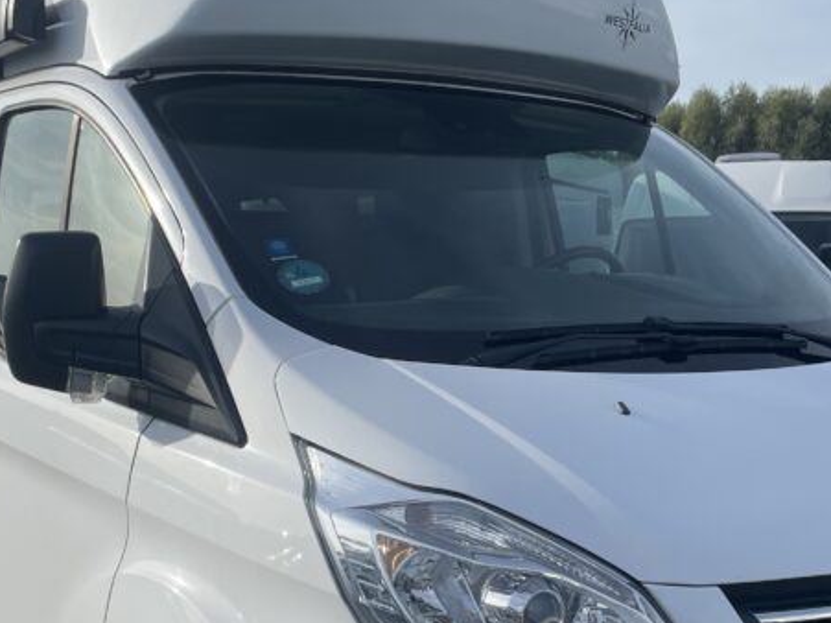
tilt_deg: -6.6
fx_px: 1416
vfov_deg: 24.6
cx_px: 392
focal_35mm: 59
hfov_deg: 32.7
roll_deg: +1.1
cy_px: 461
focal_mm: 4.2
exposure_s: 1/4464
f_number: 1.6
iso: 32
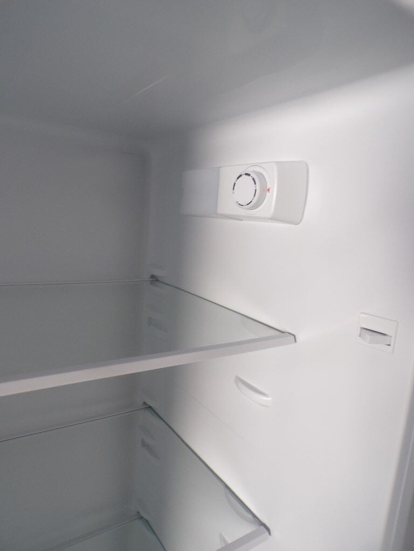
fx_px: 383
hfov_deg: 56.8
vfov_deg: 71.6
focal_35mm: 24
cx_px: 207
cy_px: 276
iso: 200
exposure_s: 1/17
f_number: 3
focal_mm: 4.3
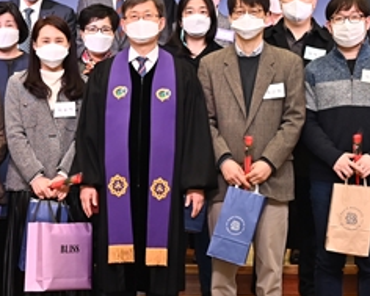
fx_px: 1775
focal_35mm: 162
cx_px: 143
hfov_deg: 11.9
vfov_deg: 9.5
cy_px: 89
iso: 1000
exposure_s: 1/250
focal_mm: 51
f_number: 3.5
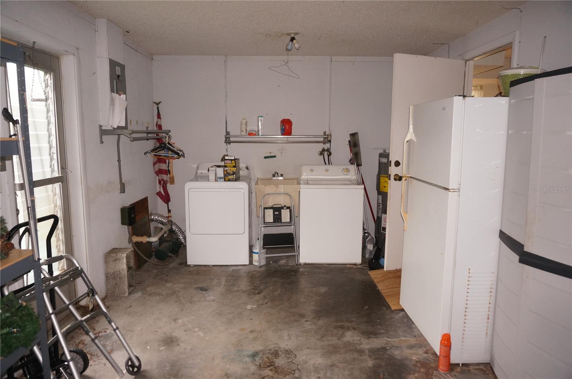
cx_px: 286
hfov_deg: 73.8
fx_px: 381
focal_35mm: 24
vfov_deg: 53.0
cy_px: 190
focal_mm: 16
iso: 800
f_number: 4
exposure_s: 1/160
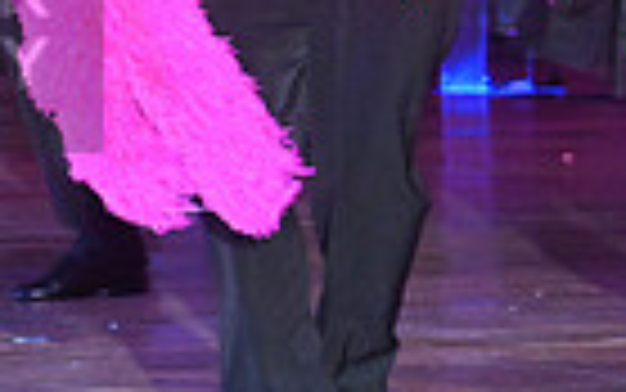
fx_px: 8739
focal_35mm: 512
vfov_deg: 2.6
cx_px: -387
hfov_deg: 4.1
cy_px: 34
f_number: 9
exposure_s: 1/400
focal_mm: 120
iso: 6400
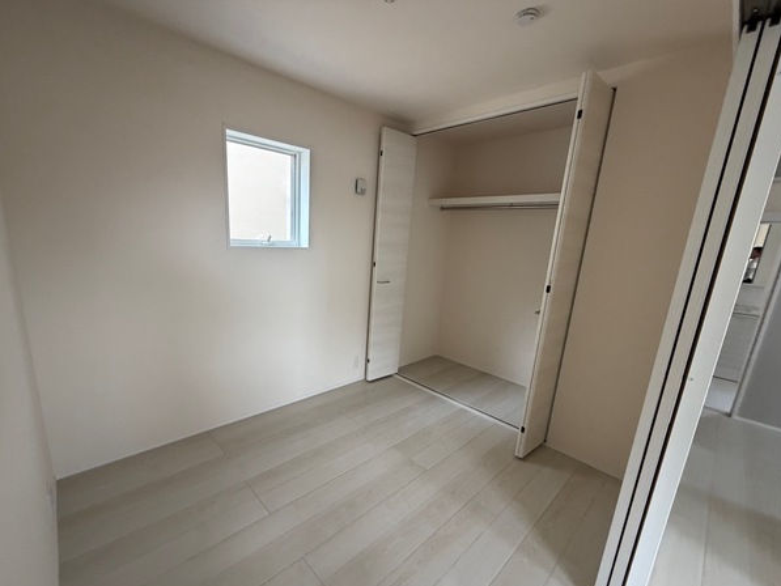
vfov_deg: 81.7
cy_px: 313
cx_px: 366
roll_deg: -6.4
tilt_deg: -11.5
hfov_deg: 98.0
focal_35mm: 15
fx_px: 338
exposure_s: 1/89
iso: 320
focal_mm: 2.22
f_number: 2.2
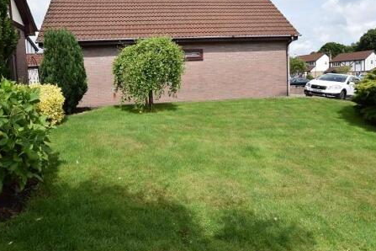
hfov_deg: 78.4
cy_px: 97
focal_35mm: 22
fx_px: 230
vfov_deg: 56.7
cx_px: 172
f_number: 9
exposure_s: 1/320
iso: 200
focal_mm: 10
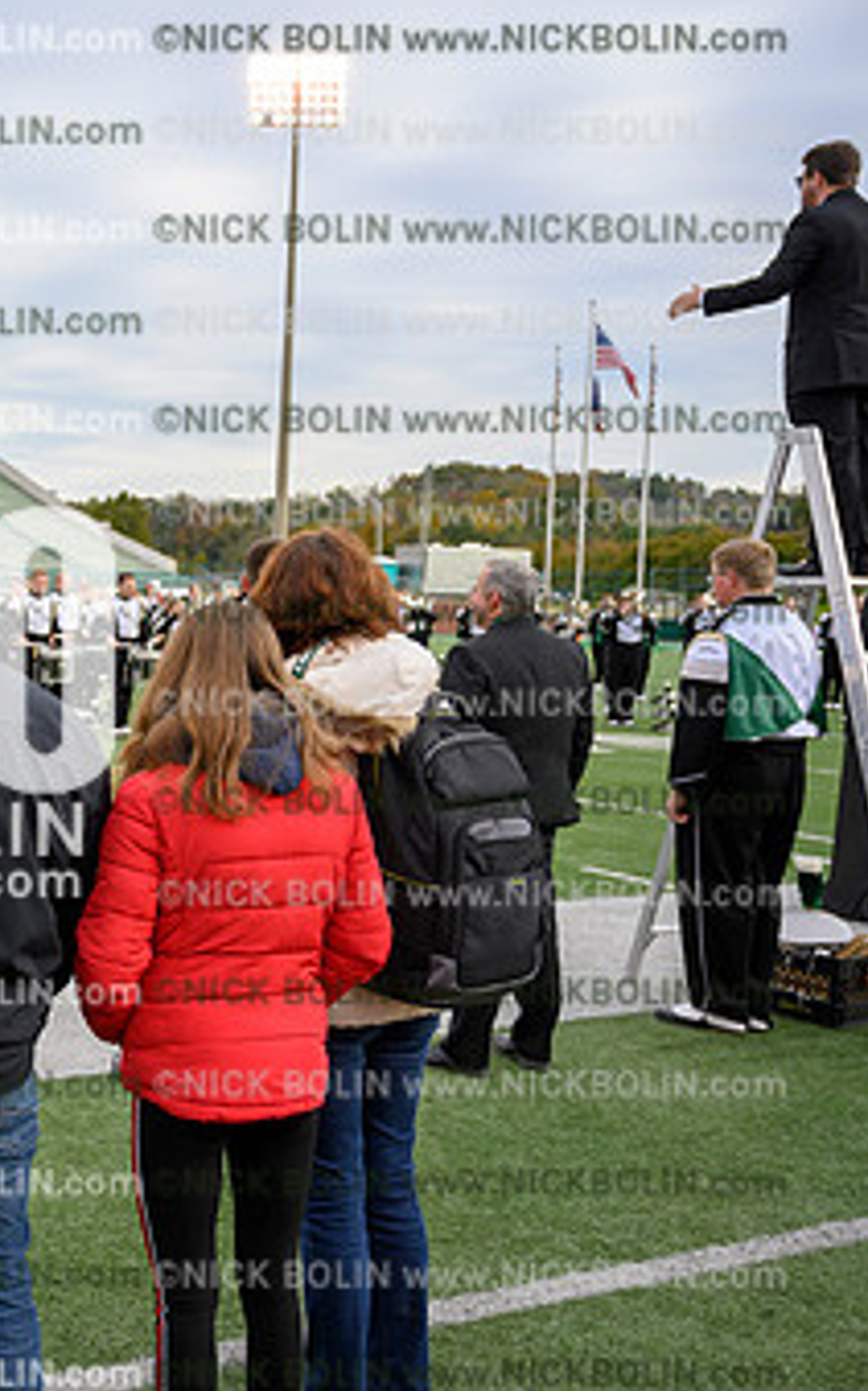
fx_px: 1591
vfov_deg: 47.2
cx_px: -177
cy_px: 706
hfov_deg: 27.0
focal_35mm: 42
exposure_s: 1/320
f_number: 4
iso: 125
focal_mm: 24
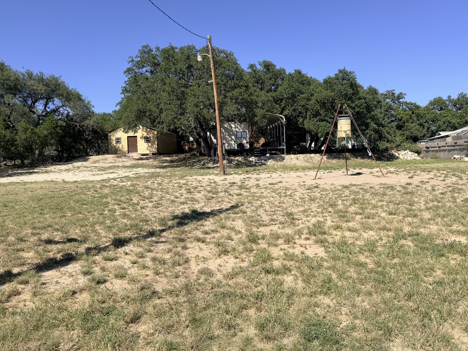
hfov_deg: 65.2
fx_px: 365
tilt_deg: +0.7
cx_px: 257
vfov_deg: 51.2
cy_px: 156
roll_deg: +3.0
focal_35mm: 27
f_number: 1.78
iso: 80
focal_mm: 6.76
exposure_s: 1/5319
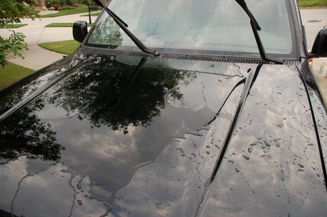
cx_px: 164
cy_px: 108
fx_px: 245
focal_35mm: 27
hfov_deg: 67.4
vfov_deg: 47.8
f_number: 5.6
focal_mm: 18
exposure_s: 1/125
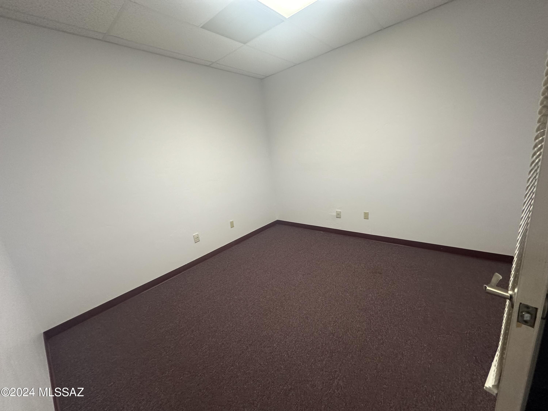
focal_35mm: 14
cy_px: 206
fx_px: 222
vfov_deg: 85.7
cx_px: 274
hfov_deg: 102.1
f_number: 2.2
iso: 160
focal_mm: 2.22
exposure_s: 1/60
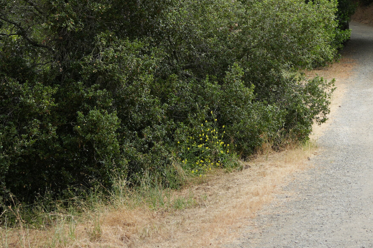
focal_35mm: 124
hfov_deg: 16.2
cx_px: 383
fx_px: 1285
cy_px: 6
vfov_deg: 11.0
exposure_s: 1/400
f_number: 4.5
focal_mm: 50
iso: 200
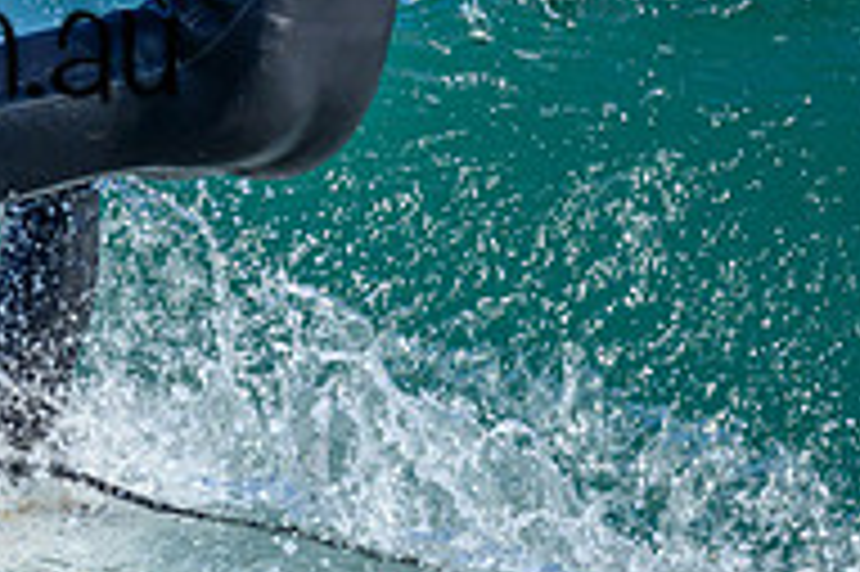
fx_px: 58094
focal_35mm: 2434
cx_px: -297
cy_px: -7
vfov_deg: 0.6
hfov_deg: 0.8
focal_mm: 800
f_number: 6.3
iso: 560
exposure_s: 1/2000
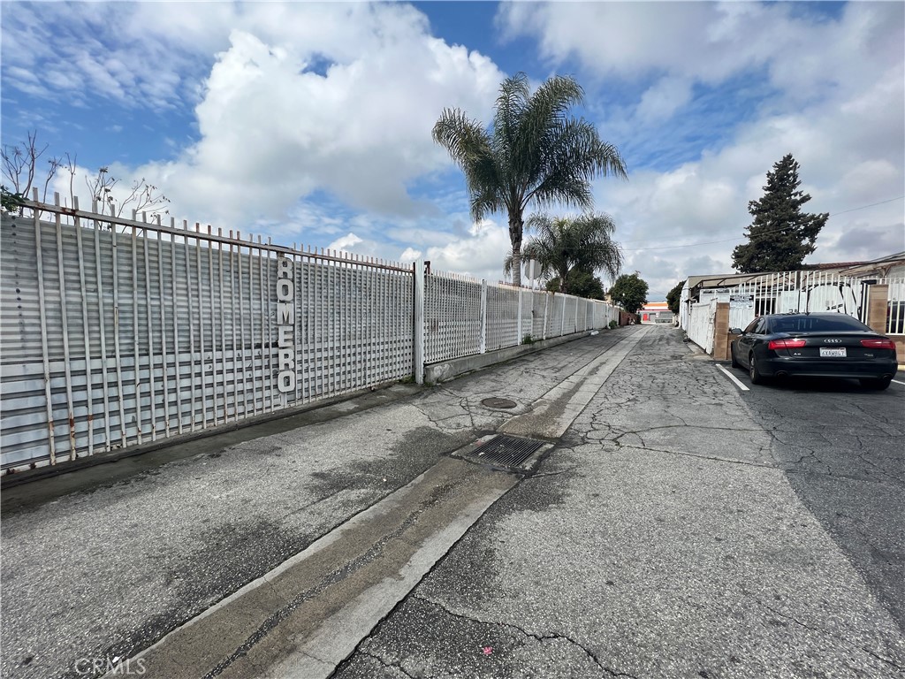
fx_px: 340
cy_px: 340
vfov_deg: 89.9
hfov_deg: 106.2
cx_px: 452
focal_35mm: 13
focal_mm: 1.57
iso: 32
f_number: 1.8
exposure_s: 1/2370
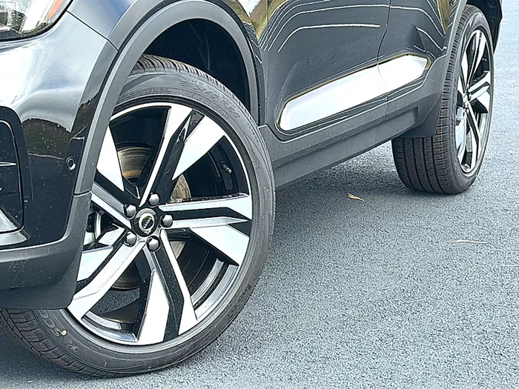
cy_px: 194
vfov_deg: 17.2
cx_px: 260
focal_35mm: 86
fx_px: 1289
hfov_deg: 22.8
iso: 80
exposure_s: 1/1245
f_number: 1.78
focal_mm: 6.86
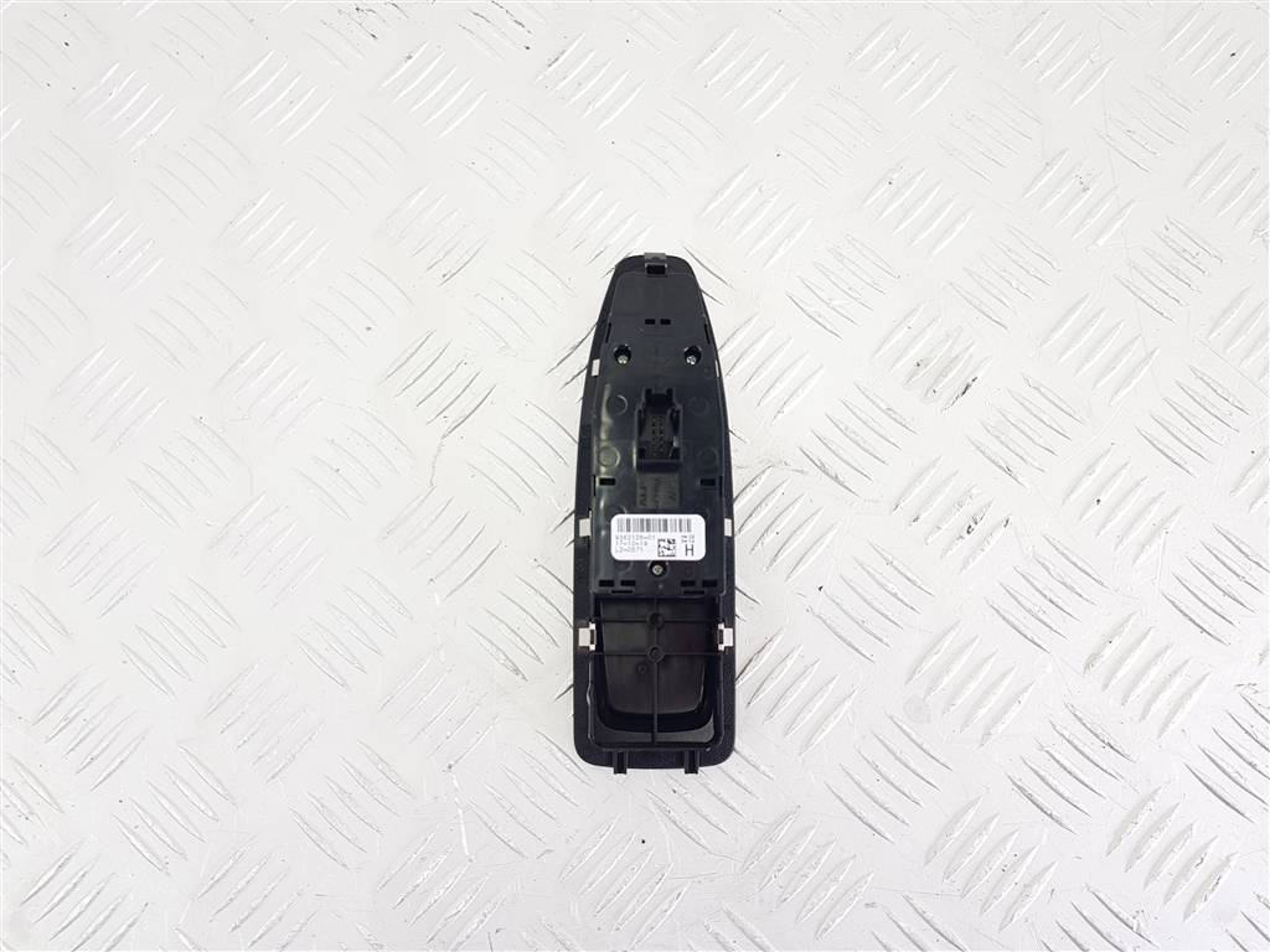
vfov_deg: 53.1
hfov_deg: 67.3
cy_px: 476
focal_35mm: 26
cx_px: 635
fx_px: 954
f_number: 1.7
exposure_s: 1/100
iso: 64
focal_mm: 4.2
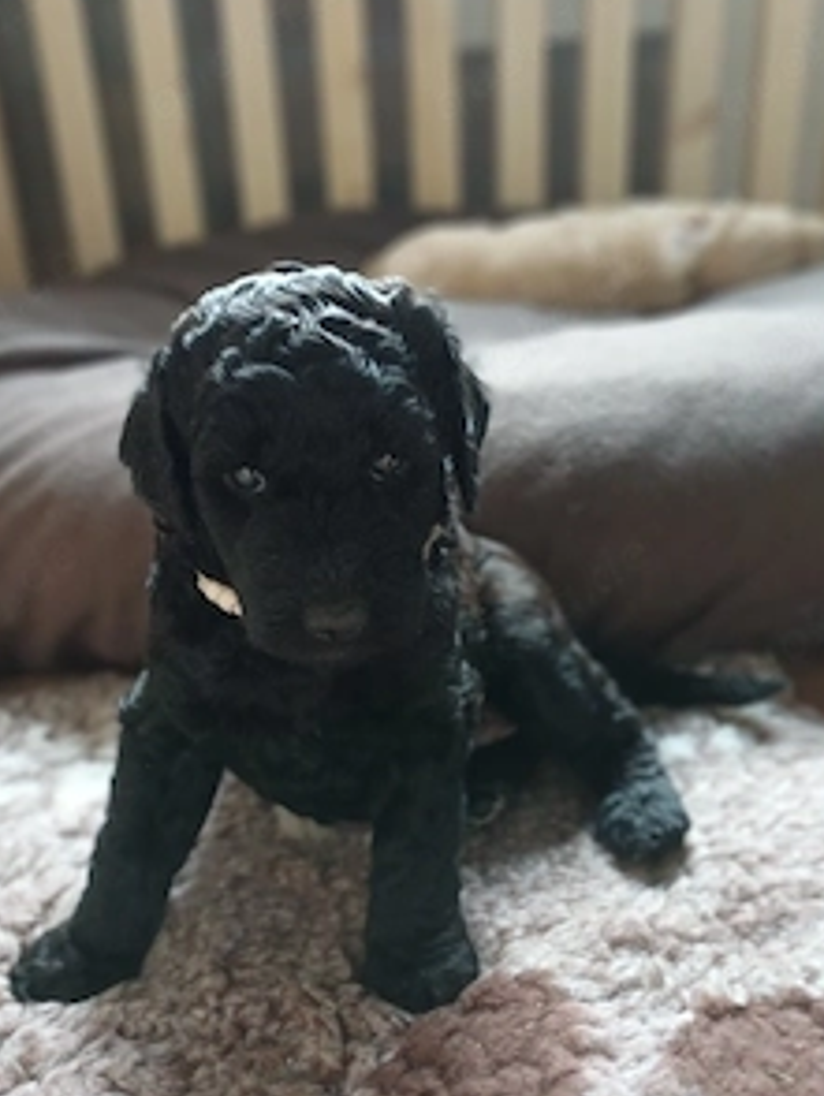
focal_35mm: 34
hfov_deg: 41.7
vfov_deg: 53.5
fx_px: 1078
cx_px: 336
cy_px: 660
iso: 250
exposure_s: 1/33.4
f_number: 1.8
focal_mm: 4.65
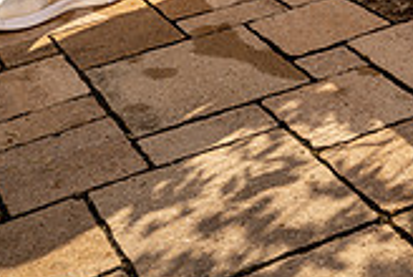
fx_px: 1195
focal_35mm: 104
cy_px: -272
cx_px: 305
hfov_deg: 19.5
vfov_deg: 11.9
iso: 125
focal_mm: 38
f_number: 5.6
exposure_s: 1/320
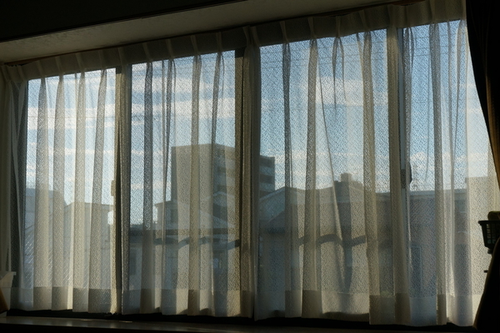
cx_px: 250
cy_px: 166
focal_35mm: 60
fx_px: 833
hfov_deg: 33.4
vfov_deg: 22.6
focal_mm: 40
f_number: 9
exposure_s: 1/400
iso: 400
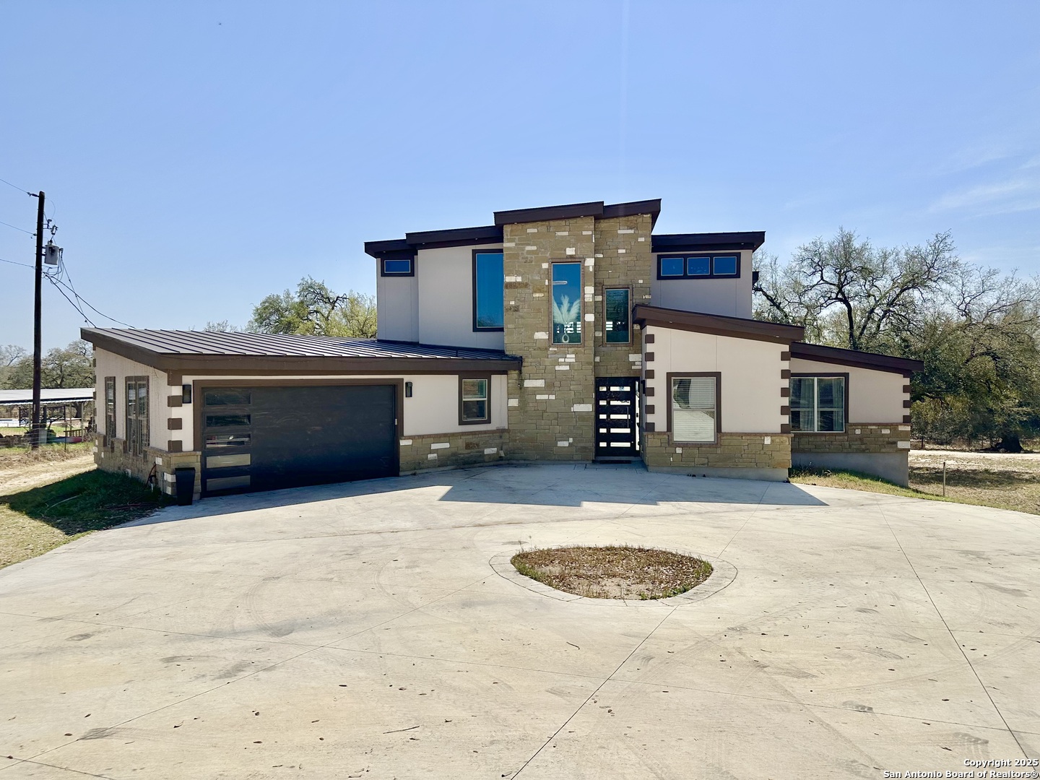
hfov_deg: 71.6
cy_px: 390
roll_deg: +0.1
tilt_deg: -0.2
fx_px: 721
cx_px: 520
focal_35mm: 24
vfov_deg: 56.8
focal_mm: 6.86
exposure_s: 1/10753
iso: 80
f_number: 1.78
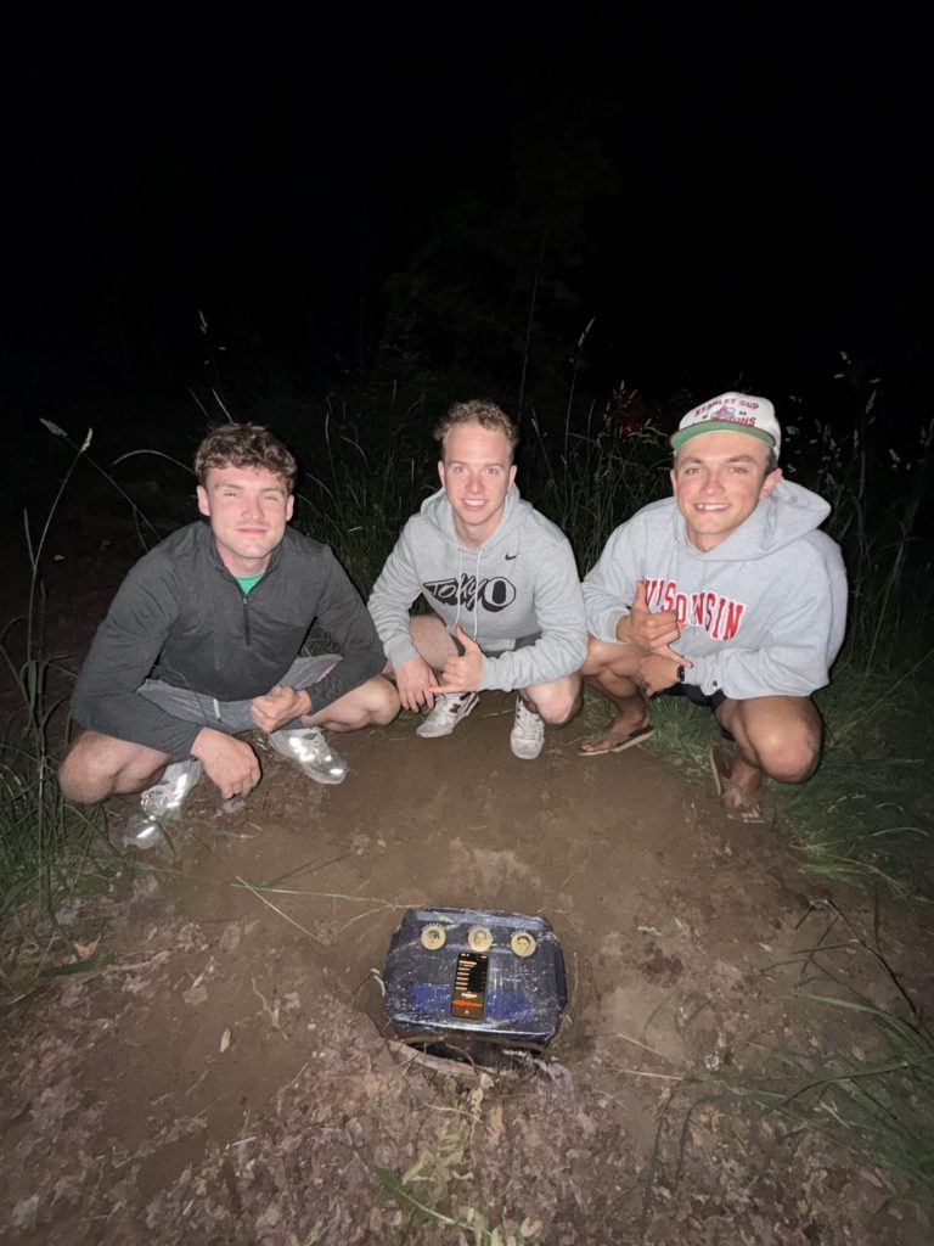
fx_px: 504
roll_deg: -1.9
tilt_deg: -22.5
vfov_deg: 102.1
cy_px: 623
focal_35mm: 14
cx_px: 467
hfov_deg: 85.7
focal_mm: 2.22
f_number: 2.2
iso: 200
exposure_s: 1/16
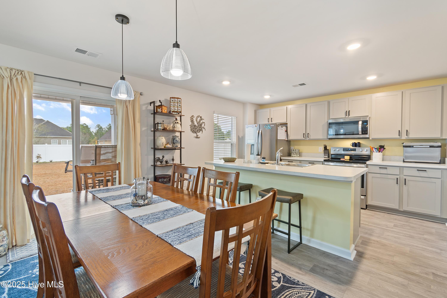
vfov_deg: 77.3
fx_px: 186
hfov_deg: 100.4
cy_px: 149
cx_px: 224
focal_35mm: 15
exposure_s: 1/2
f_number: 4.5
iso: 100
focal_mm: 10
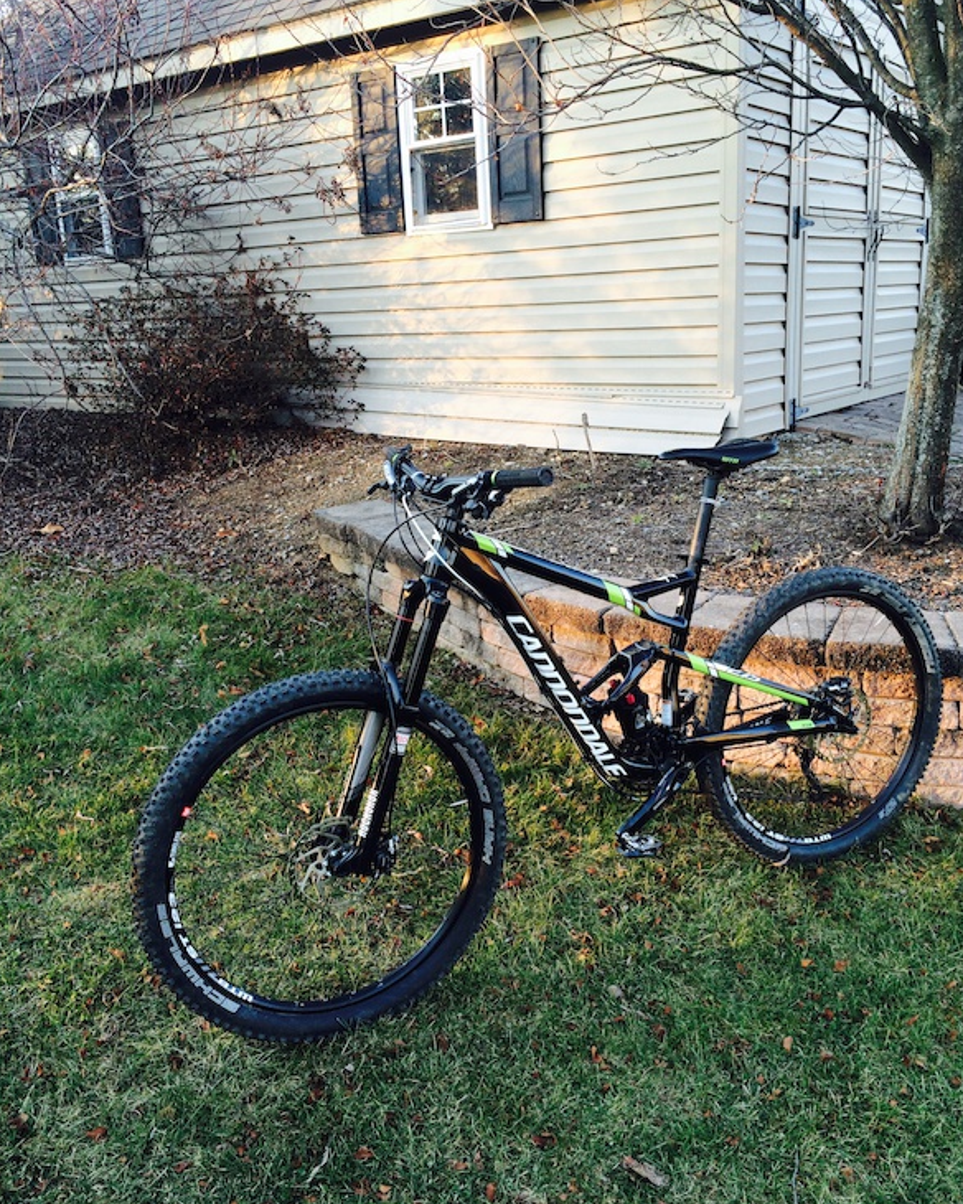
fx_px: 1104
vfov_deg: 57.2
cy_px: 586
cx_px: 493
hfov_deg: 47.1
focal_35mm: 31
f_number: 2.2
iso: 64
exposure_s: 1/120
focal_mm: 4.15
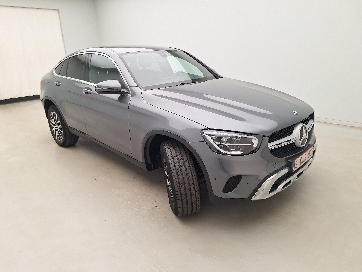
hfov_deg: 73.9
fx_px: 241
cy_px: 136
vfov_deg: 58.9
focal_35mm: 23
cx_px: 181
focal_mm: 5.54
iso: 50
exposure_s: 1/100
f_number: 1.8
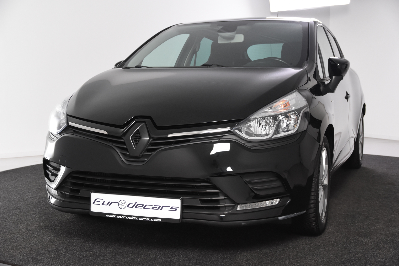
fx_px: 565
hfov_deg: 38.9
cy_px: 133
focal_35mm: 51
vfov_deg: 26.5
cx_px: 200
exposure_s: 1/100
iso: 1600
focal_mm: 34
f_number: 5
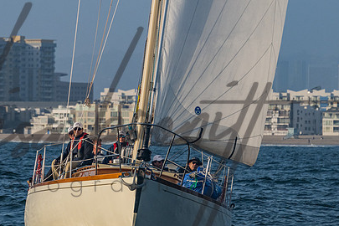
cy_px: 59
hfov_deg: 5.3
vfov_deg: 3.6
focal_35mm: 387
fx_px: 3644
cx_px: 100
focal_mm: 185
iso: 400
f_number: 6.3
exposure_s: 1/1600
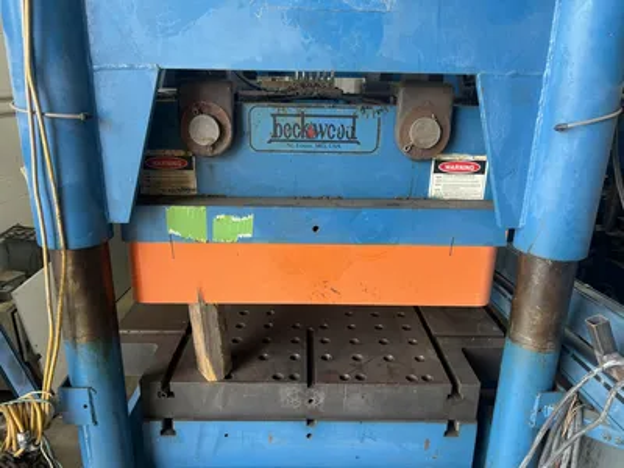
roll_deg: -1.4
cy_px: 234
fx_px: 469
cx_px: 312
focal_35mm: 26
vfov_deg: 53.1
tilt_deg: -19.7
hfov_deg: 67.3
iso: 50
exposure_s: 1/121
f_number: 1.5
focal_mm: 5.7
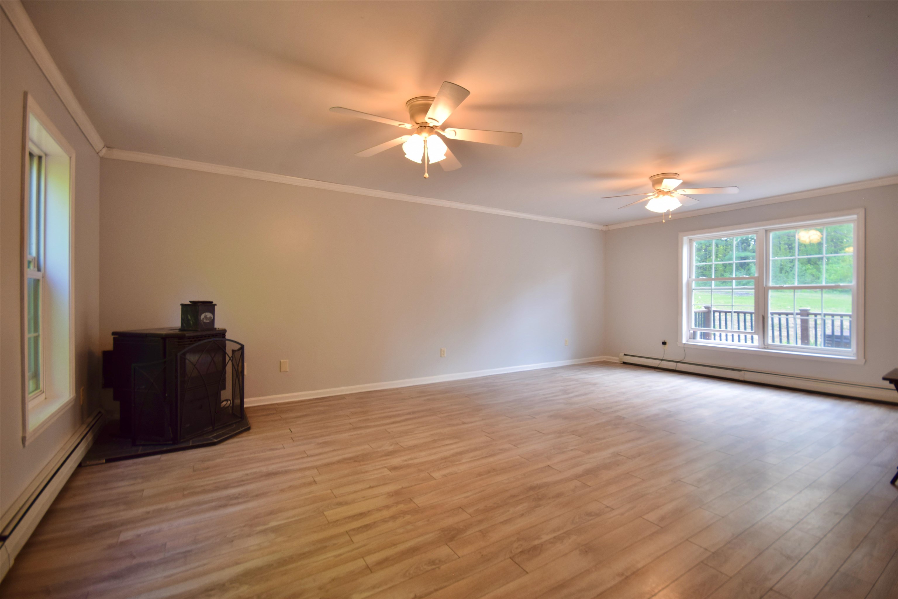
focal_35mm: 15
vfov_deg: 77.3
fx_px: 374
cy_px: 300
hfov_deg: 100.4
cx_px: 449
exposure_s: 1/10
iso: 200
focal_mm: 10
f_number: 6.3
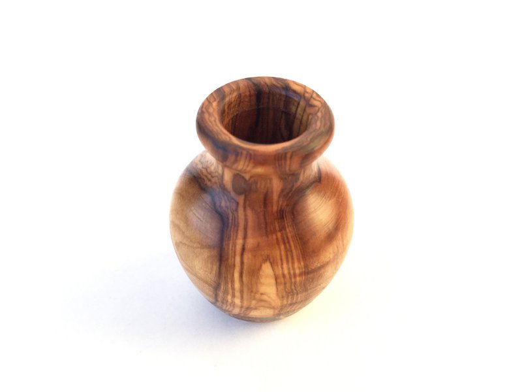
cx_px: 261
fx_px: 437
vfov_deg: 48.2
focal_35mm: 29
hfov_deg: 61.7
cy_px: 196
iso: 32
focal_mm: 4.15
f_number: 2.2
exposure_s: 1/370
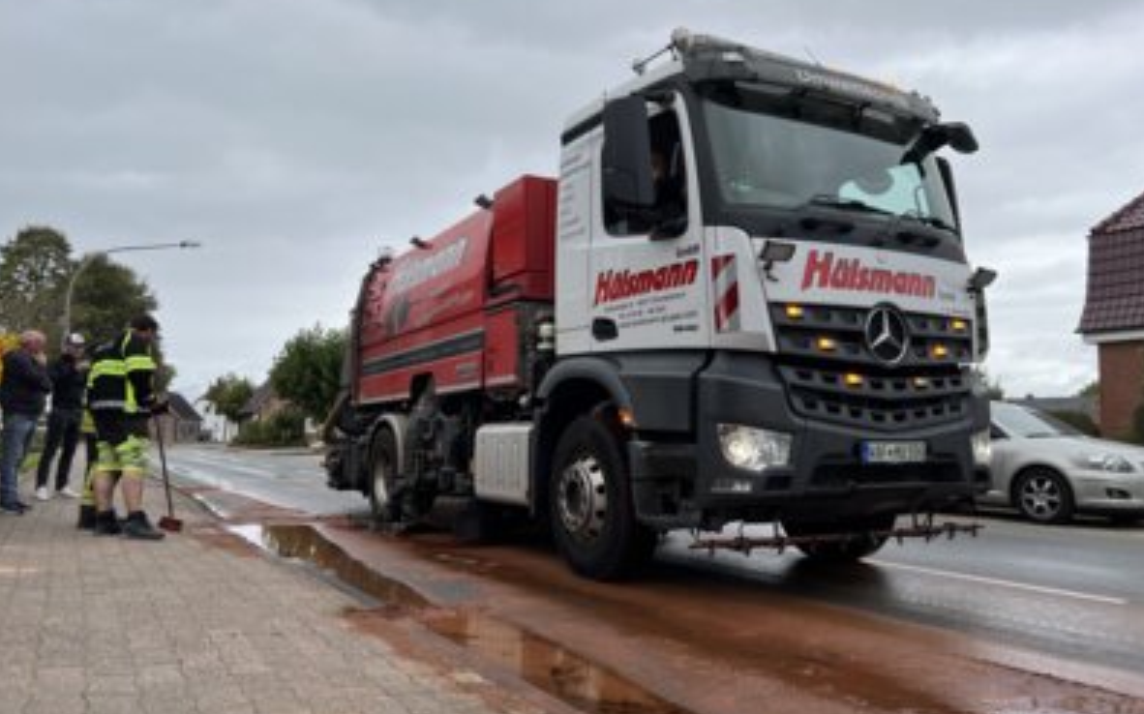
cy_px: 345
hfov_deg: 66.5
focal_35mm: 28
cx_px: 572
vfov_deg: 44.5
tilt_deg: +5.8
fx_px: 873
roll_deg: -0.9
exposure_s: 1/949
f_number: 1.5
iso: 50
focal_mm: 5.7
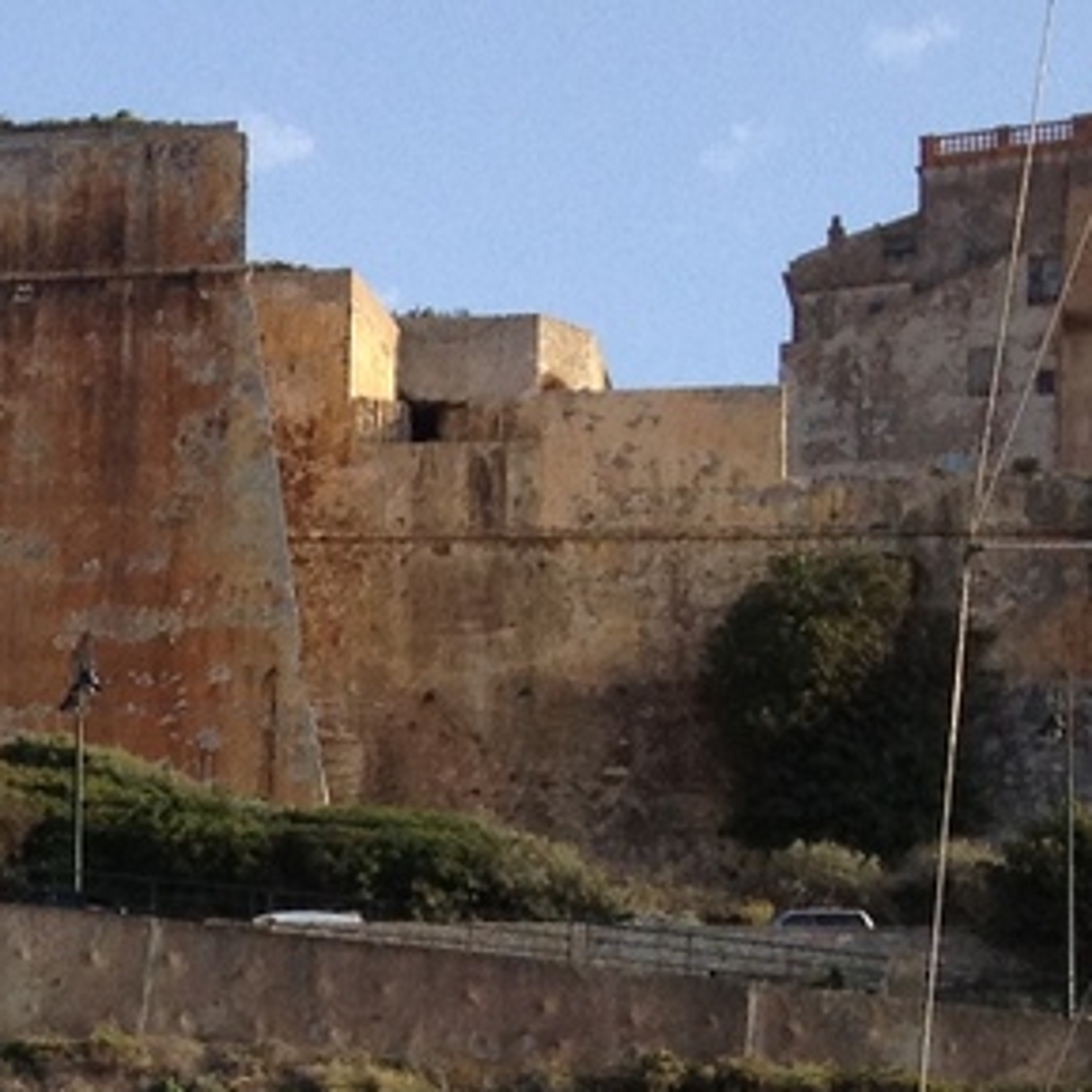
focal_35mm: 171
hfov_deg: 9.4
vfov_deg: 9.7
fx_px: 6103
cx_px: -1292
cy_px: 1961
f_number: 2.4
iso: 64
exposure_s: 1/824
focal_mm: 4.28
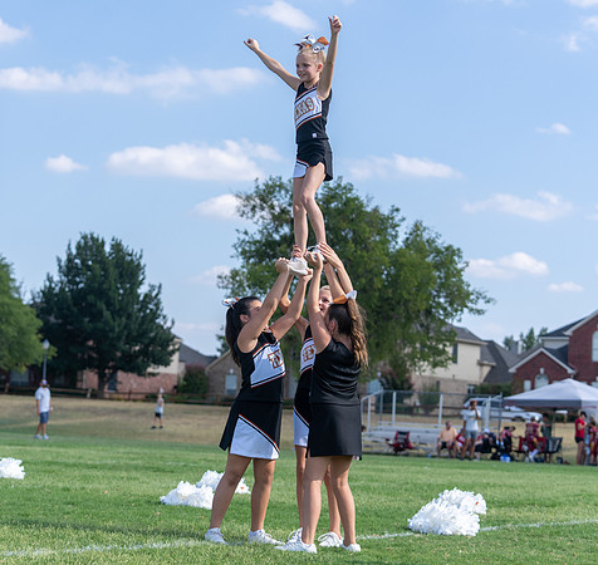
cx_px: 272
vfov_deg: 18.5
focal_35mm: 91
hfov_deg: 19.5
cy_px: 281
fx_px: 1738
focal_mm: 70
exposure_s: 1/1250
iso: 125
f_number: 3.5
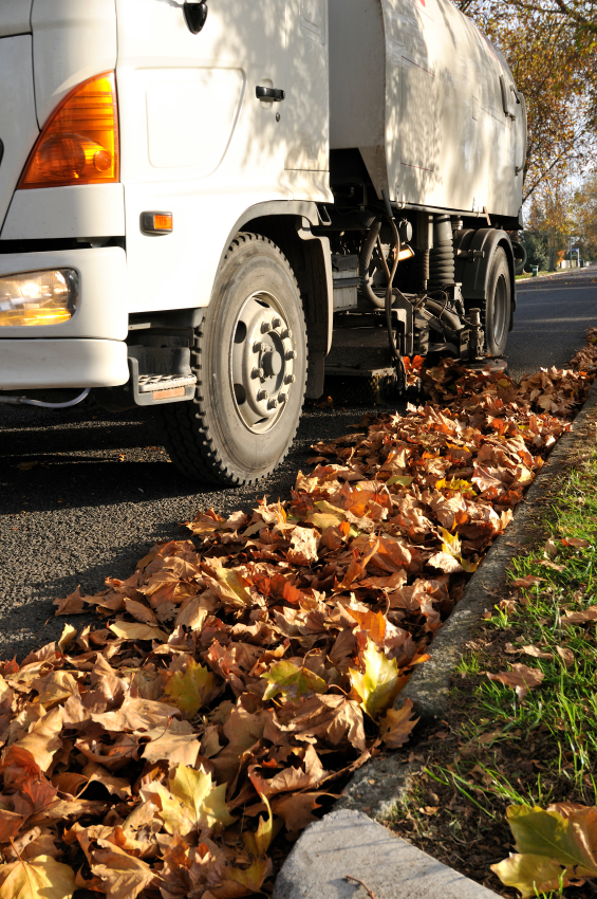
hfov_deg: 36.8
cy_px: 450
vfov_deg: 53.2
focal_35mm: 36
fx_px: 897
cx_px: 298
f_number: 7.1
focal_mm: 24
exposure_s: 1/125
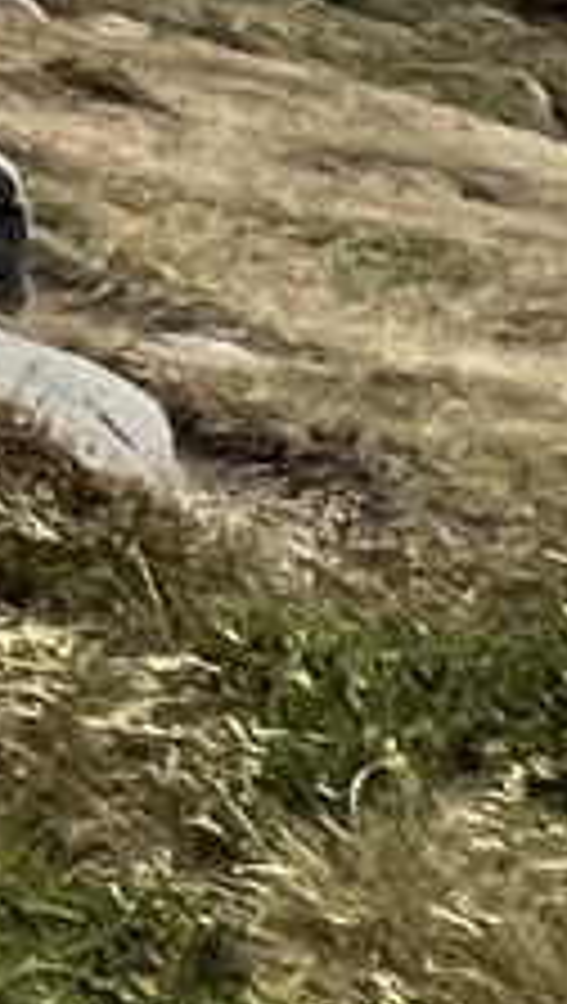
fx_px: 3463
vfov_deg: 13.2
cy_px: -1238
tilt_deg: -0.9
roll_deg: +2.1
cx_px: -2952
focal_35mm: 130
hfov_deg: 5.0
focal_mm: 1.57
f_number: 1.8
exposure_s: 1/3040
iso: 32
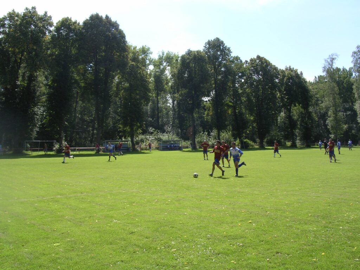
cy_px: 135
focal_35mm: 38
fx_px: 395
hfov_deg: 49.0
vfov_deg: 37.7
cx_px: 180
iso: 100
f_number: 5.6
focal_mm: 5.8
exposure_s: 1/170
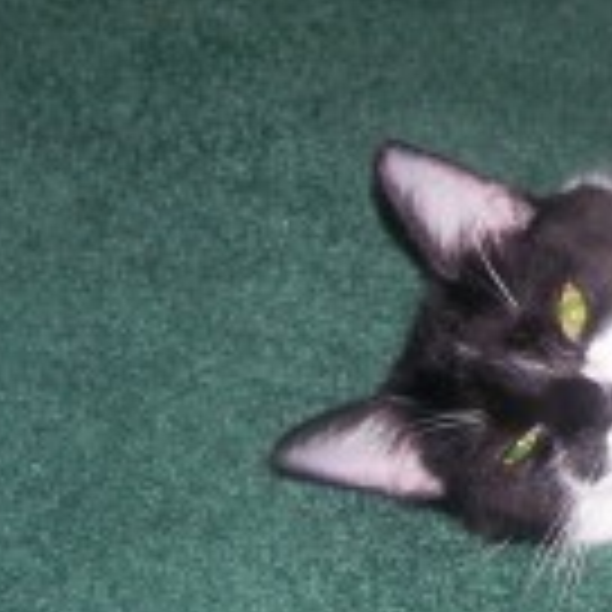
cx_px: 828
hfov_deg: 8.8
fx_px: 3900
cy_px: 126
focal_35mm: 195
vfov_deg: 9.0
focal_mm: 12.4
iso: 80
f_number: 3.2
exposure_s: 1/80
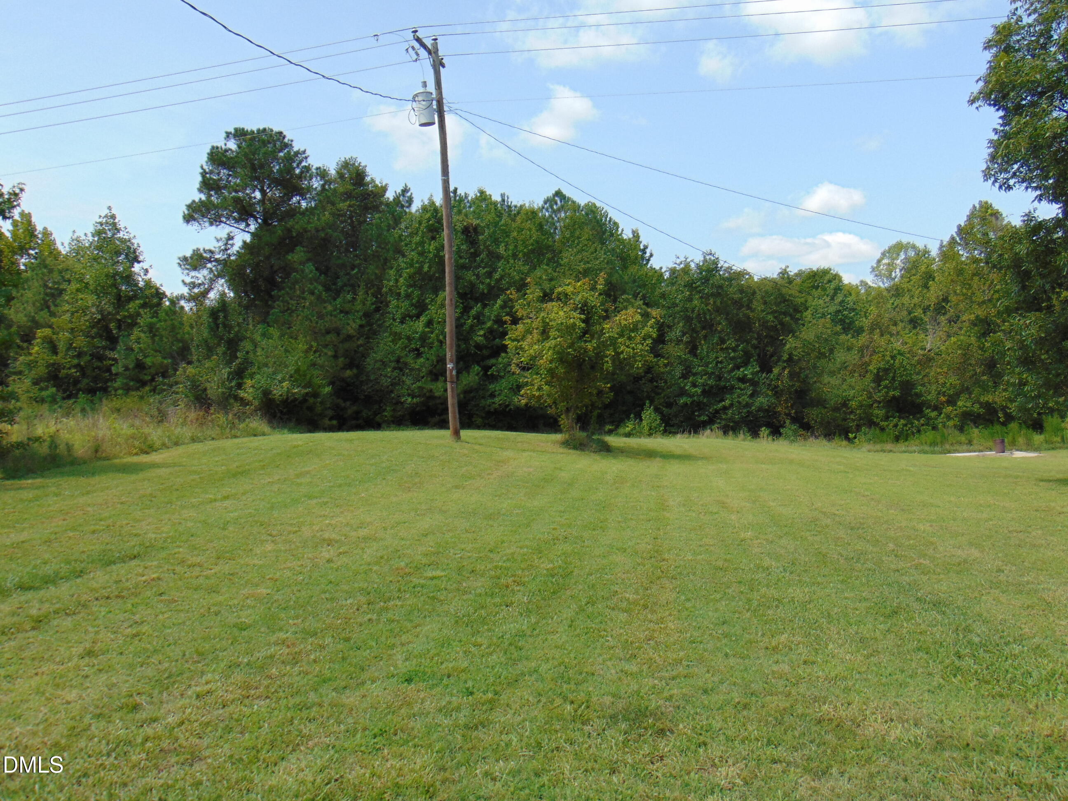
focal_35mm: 30
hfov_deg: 60.0
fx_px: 926
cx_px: 534
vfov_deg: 46.8
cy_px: 400
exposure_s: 1/800
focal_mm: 5.4
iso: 80
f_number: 3.1
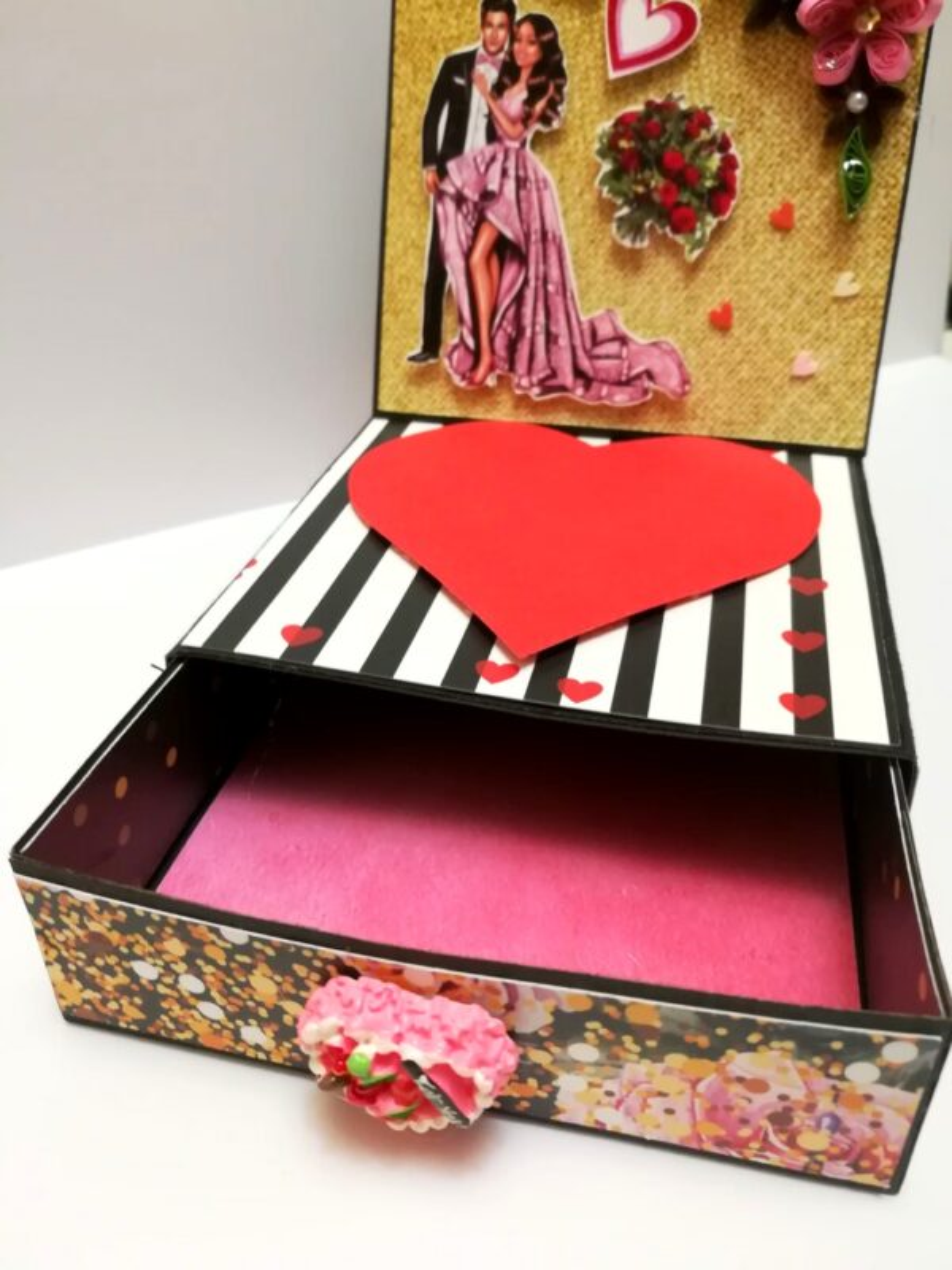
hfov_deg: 53.1
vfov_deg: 67.3
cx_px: 476
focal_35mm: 26
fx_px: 953
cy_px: 635
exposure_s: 1/25
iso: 320
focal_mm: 3.83
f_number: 2.2
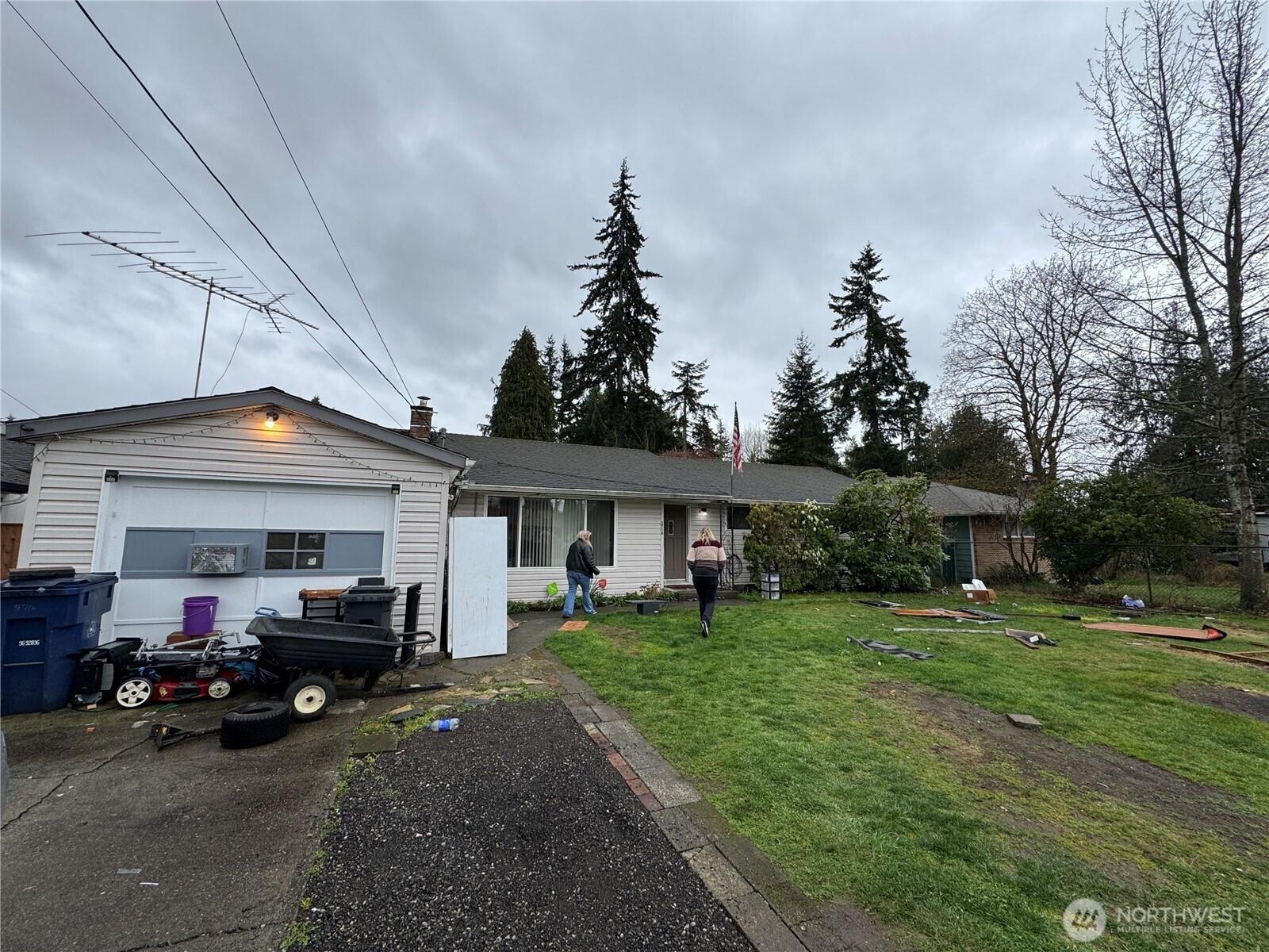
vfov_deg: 85.7
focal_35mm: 14
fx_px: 513
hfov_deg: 102.1
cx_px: 634
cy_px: 476
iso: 40
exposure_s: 1/467
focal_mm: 2.22
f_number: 2.2
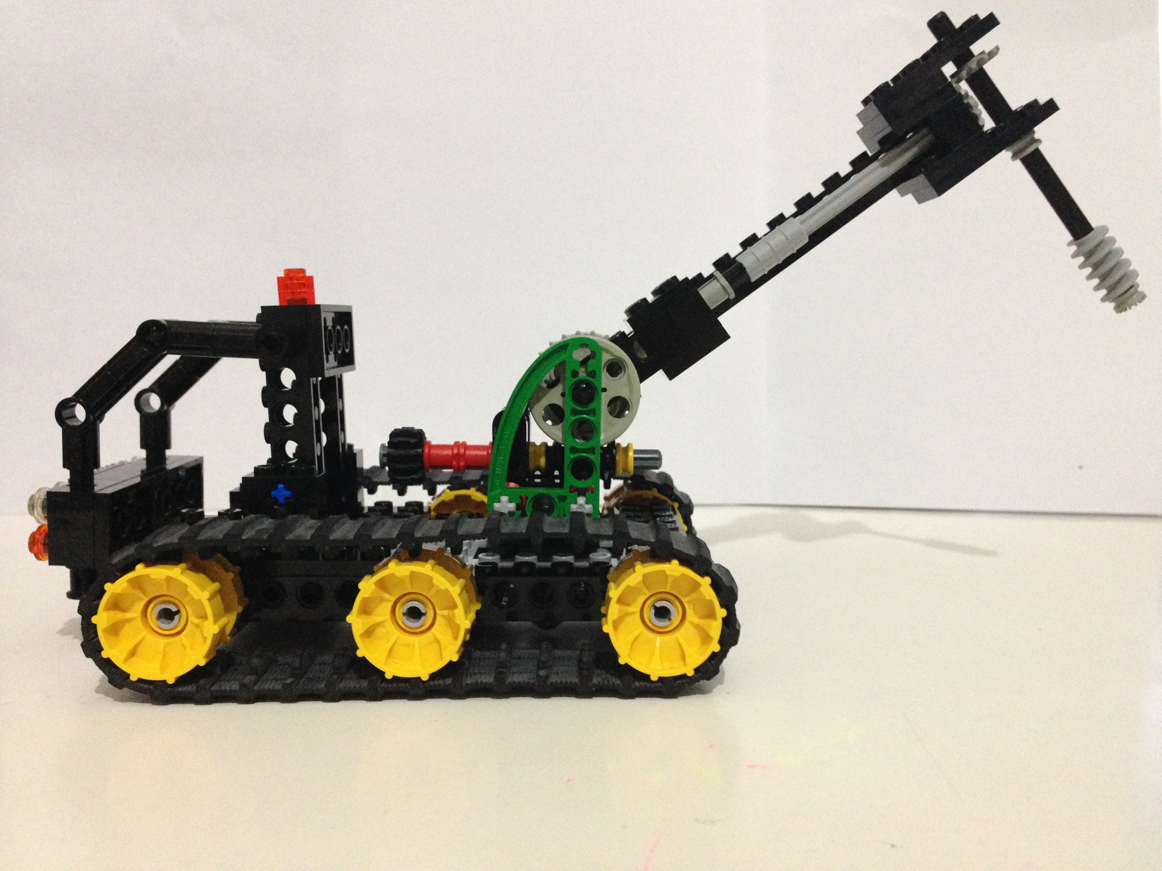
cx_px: 581
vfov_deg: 42.9
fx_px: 1108
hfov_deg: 55.4
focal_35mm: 33
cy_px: 436
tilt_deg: -3.9
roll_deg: +0.3
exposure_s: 1/17
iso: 400
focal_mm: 4.12
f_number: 2.4
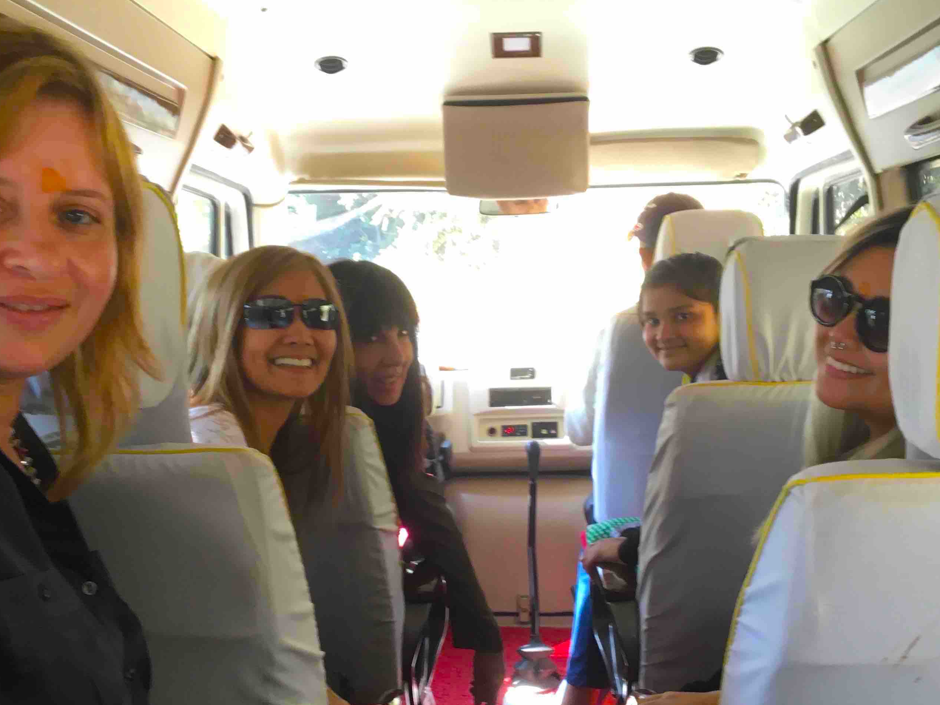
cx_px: 492
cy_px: 422
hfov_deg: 41.2
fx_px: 1249
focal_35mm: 46
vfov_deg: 31.4
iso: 32
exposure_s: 1/33
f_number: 2.2
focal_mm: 4.15
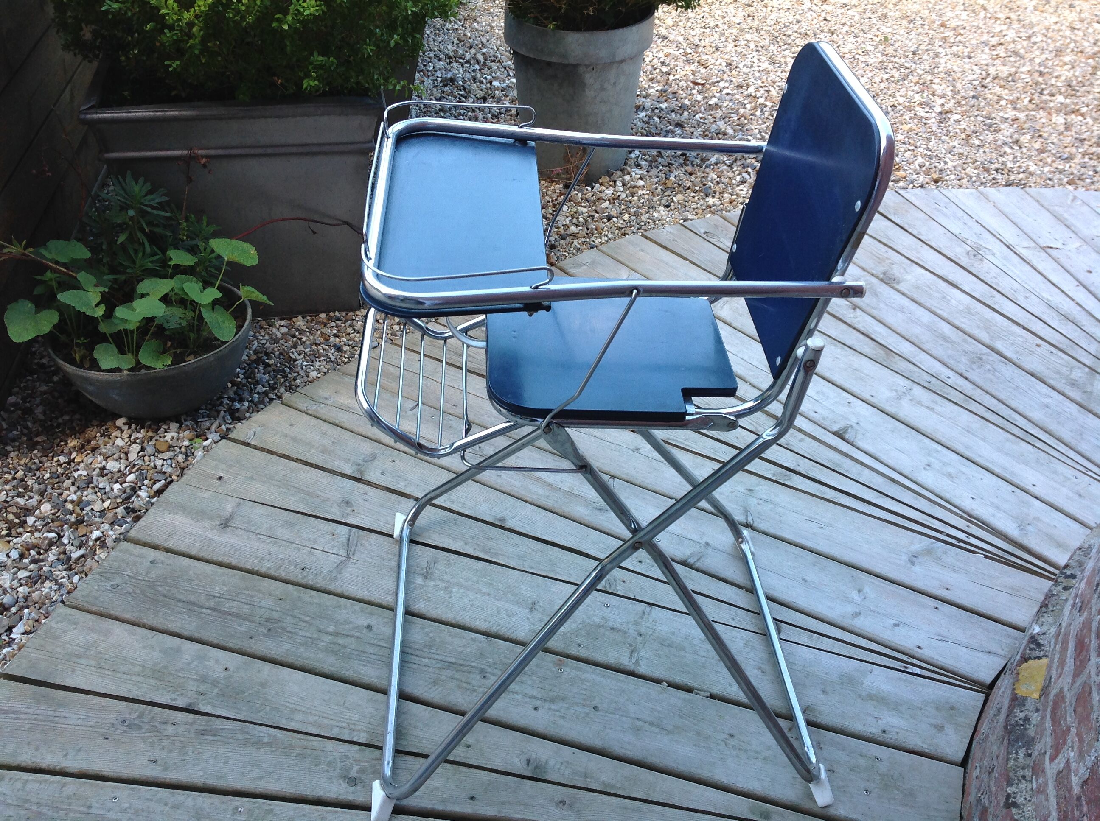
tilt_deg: -36.3
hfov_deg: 52.7
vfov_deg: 40.6
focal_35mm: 35
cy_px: 410
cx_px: 550
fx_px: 1111
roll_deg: -5.8
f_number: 2.4
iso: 50
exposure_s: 1/131
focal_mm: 4.28
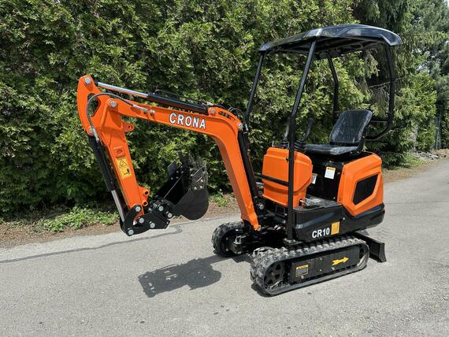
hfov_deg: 71.6
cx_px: 224
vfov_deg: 56.9
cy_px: 168
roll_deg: -0.1
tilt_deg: -5.8
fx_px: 311
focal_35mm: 24
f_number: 1.78
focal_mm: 6.86
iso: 80
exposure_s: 1/2028
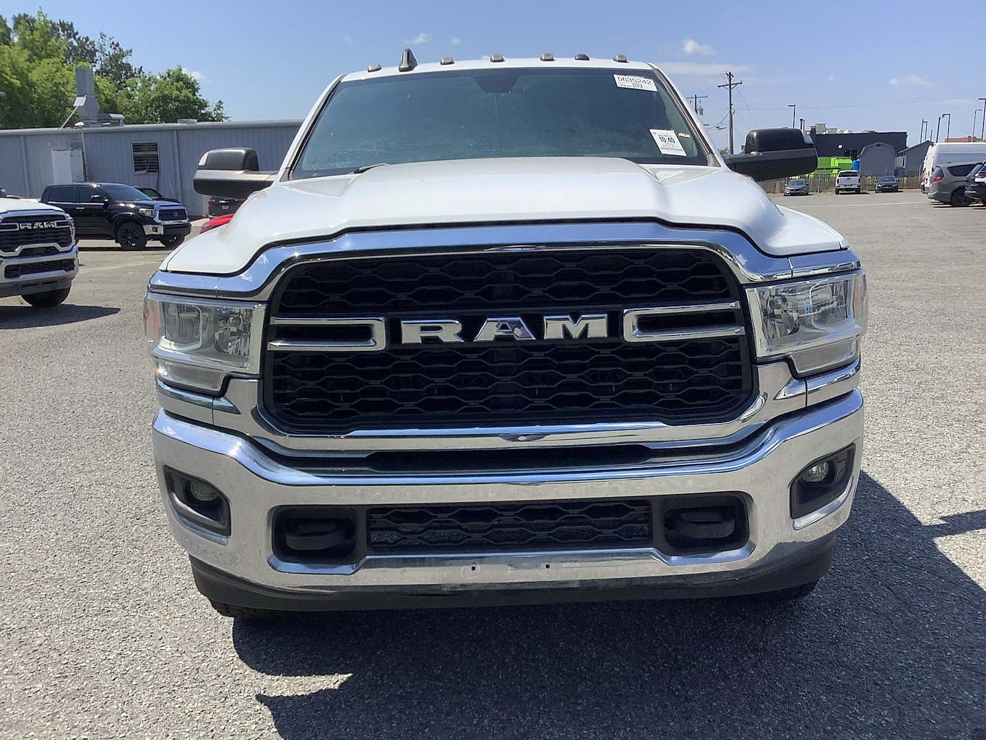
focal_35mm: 31
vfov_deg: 45.4
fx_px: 883
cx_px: 493
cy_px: 370
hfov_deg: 58.4
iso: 25
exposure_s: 1/981
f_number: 2.4
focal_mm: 3.3
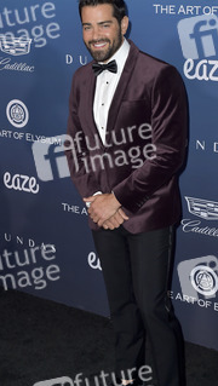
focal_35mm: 63
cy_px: 213
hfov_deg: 19.1
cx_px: 130
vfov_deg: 33.3
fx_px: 646
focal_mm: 48
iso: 400
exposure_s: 1/250
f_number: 5.6
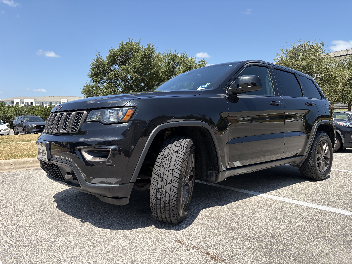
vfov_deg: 53.1
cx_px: 176
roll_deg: -0.1
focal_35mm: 26
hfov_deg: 67.3
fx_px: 264
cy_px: 132
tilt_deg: -3.2
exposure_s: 1/2865
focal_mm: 5.96
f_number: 1.6
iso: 50
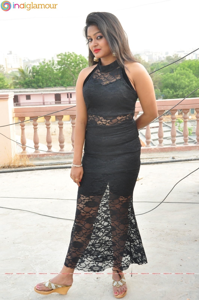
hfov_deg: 25.7
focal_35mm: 52
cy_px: 150
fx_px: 437
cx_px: 100
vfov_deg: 37.9
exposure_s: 1/125
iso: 400
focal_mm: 35
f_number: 7.1
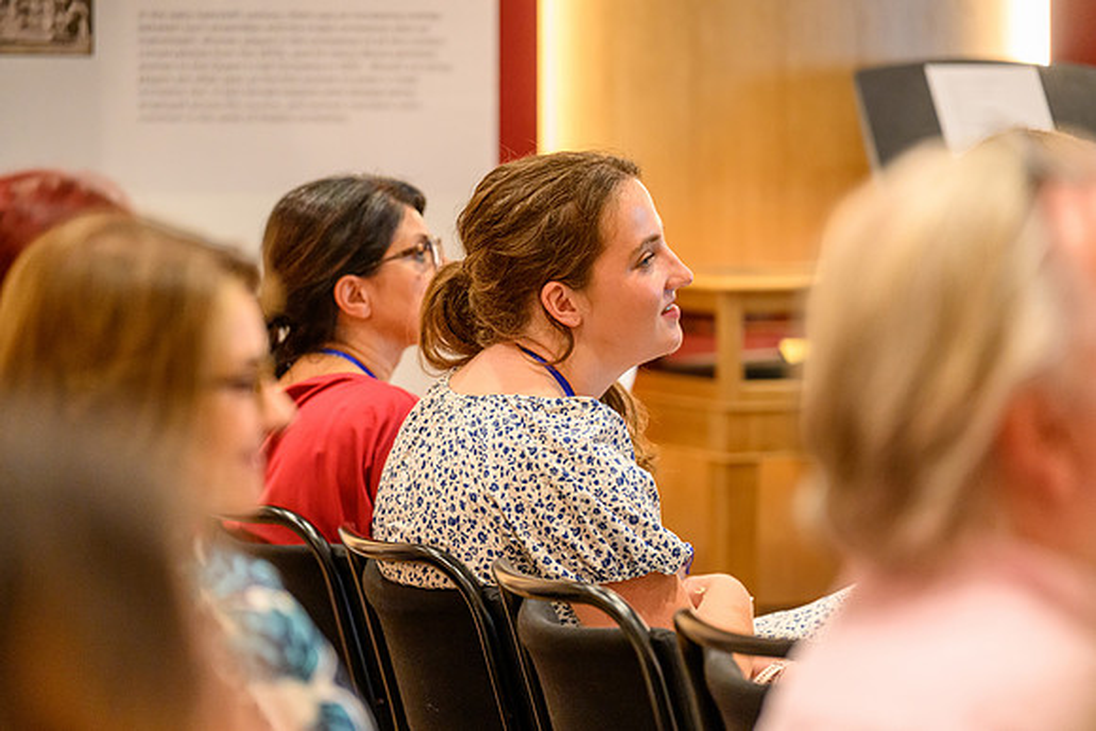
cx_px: 548
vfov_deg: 8.9
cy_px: 366
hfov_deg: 13.4
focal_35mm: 154
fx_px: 4675
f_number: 2.8
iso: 4500
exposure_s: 1/125
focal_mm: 150
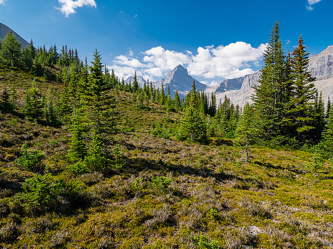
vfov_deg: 56.8
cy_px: 124
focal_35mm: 24
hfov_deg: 71.6
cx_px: 166
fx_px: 231
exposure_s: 1/100
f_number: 8
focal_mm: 12
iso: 200
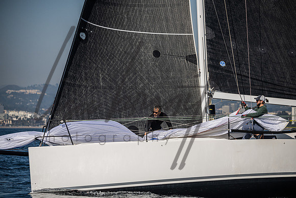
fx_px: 1640
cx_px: 150
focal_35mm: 199
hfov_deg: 10.3
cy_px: 99
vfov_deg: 6.9
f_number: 5
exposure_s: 1/8000
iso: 400
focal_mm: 195
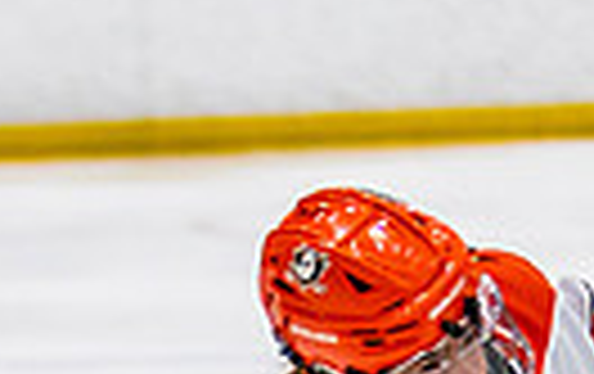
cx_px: 157
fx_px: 13540
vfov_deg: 1.6
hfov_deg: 2.5
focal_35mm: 835
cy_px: 1134
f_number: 2.8
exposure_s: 1/640
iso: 800
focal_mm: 88
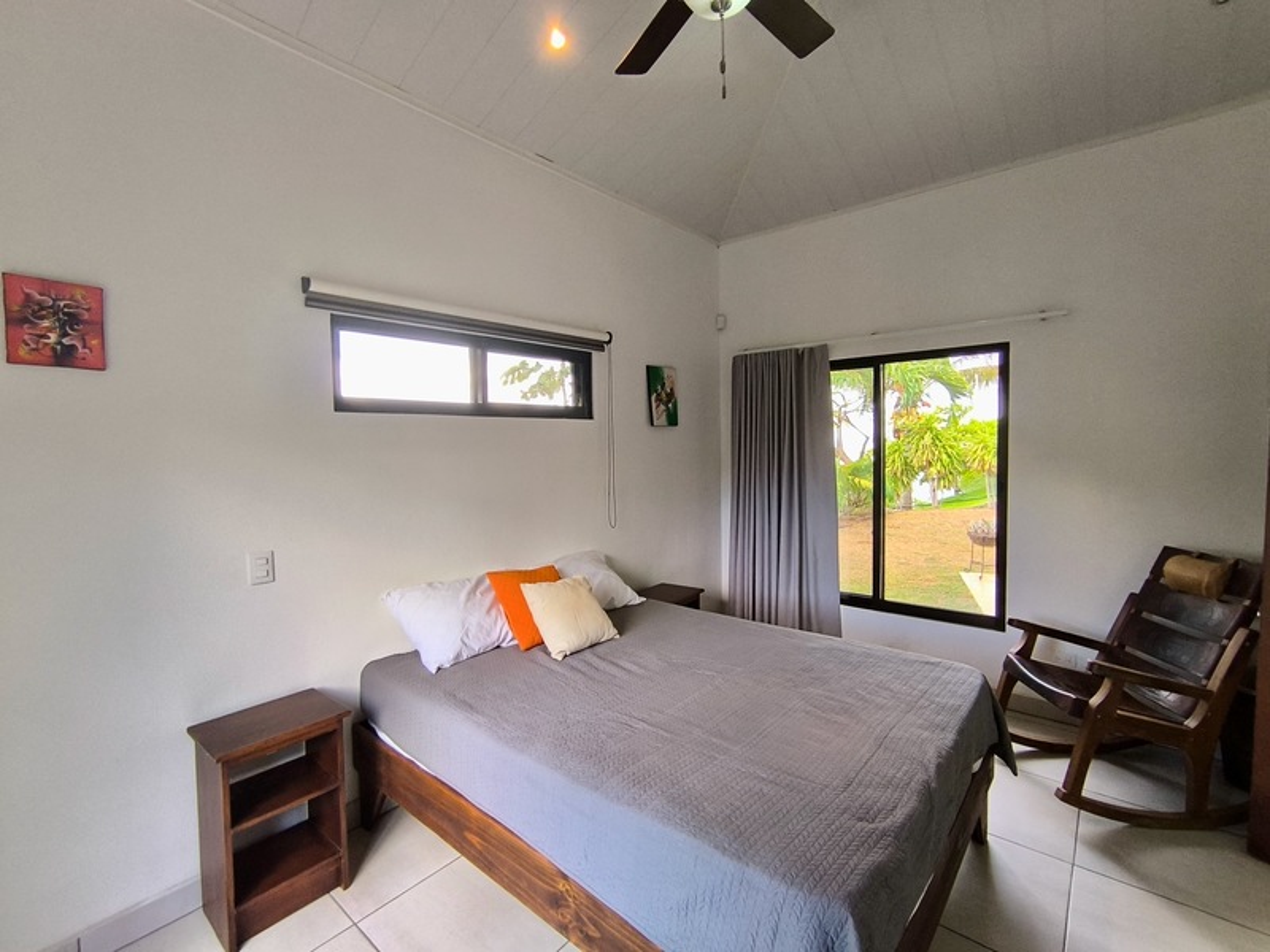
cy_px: 476
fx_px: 587
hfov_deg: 94.5
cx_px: 635
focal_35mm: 16
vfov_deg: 78.1
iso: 160
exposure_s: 1/50
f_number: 2.2
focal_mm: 1.65
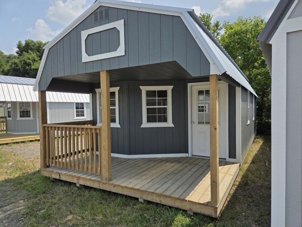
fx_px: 201
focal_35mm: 23
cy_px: 114
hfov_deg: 73.9
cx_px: 151
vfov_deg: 58.9
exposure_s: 1/5862
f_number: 1.8
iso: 80
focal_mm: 5.4
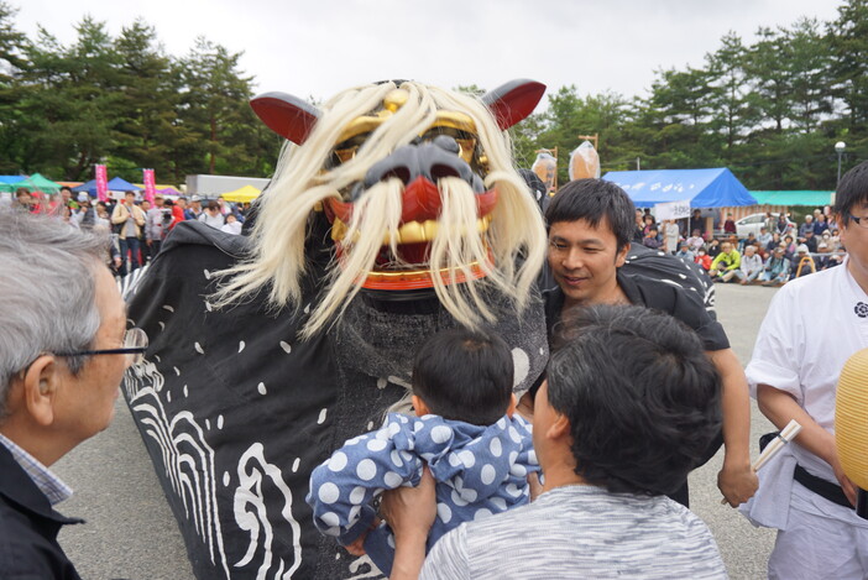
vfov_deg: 41.8
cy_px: 290
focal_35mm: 32
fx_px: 760
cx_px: 434
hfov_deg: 59.5
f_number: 4.5
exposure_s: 1/200
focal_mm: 21
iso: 100
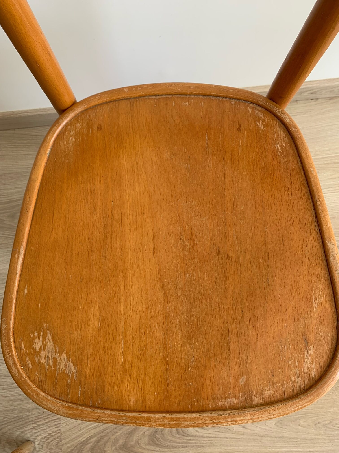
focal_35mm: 26
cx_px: 170
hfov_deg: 53.1
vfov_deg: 67.3
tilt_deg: -78.2
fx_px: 339
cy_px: 226
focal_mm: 4.25
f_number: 1.8
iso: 40
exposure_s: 1/122
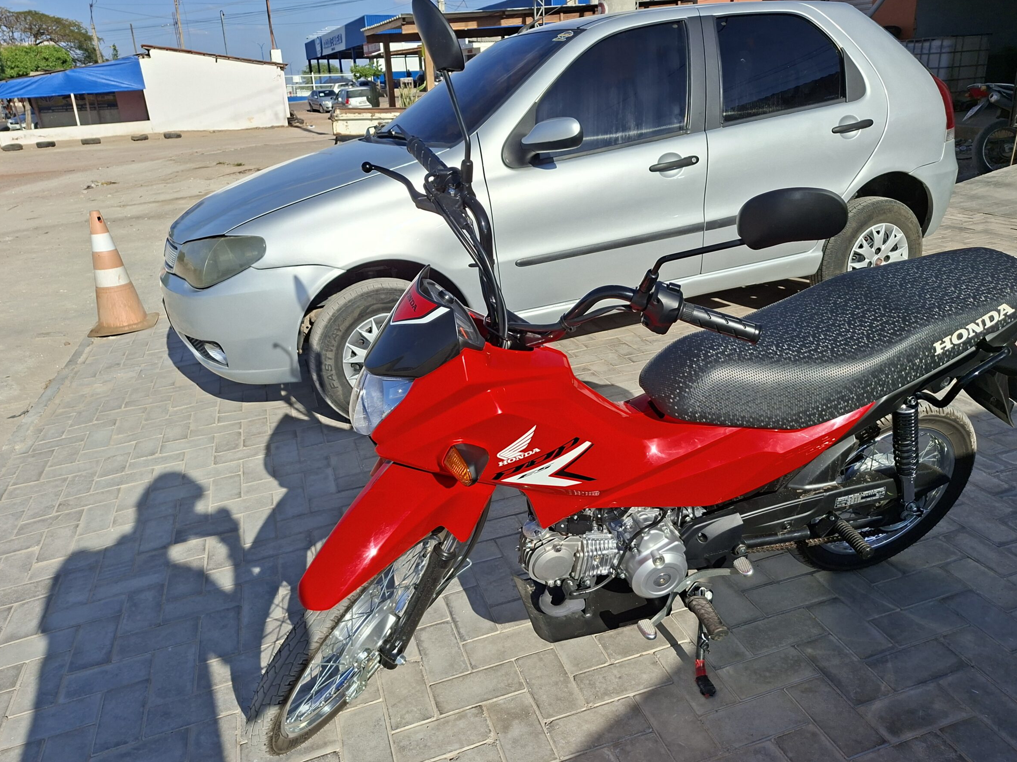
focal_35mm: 25
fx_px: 734
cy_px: 369
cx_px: 521
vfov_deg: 54.9
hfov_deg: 69.4
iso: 50
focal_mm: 5.54
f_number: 1.8
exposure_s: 1/3984
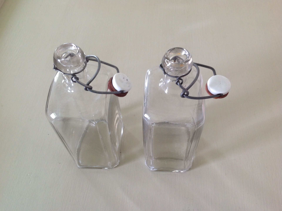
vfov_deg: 40.6
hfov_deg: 52.7
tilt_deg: -57.3
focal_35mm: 35
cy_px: 106
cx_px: 141
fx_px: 285
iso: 80
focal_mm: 4.28
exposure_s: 1/15
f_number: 2.4
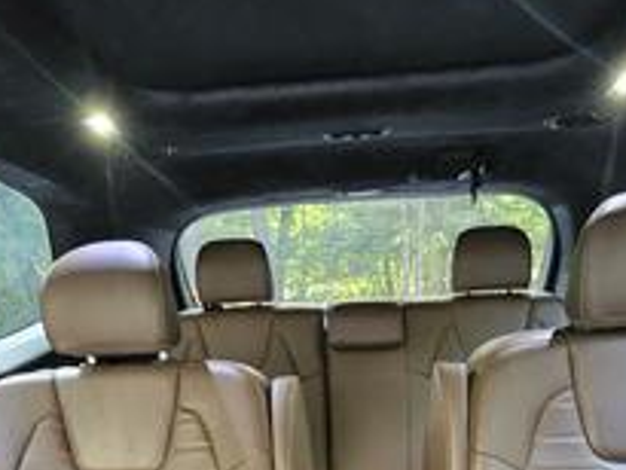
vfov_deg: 38.3
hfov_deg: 56.7
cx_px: 336
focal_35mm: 32
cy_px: 488
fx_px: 579
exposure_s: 1/24
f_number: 2.2
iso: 640
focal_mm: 1.74
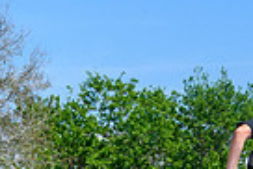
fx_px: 1393
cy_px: 294
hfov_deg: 9.8
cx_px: 456
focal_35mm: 198
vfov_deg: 6.8
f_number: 10
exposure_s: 1/400
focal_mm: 31
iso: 200
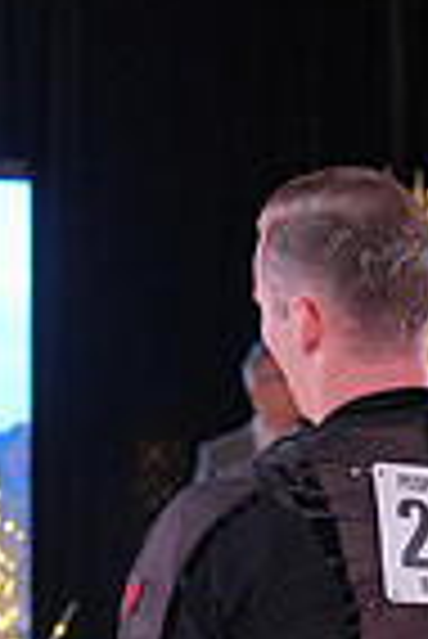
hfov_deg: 5.2
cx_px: 619
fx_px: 4643
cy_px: 954
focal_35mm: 261
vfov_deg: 7.7
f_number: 4
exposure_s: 1/500
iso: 2500
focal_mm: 64
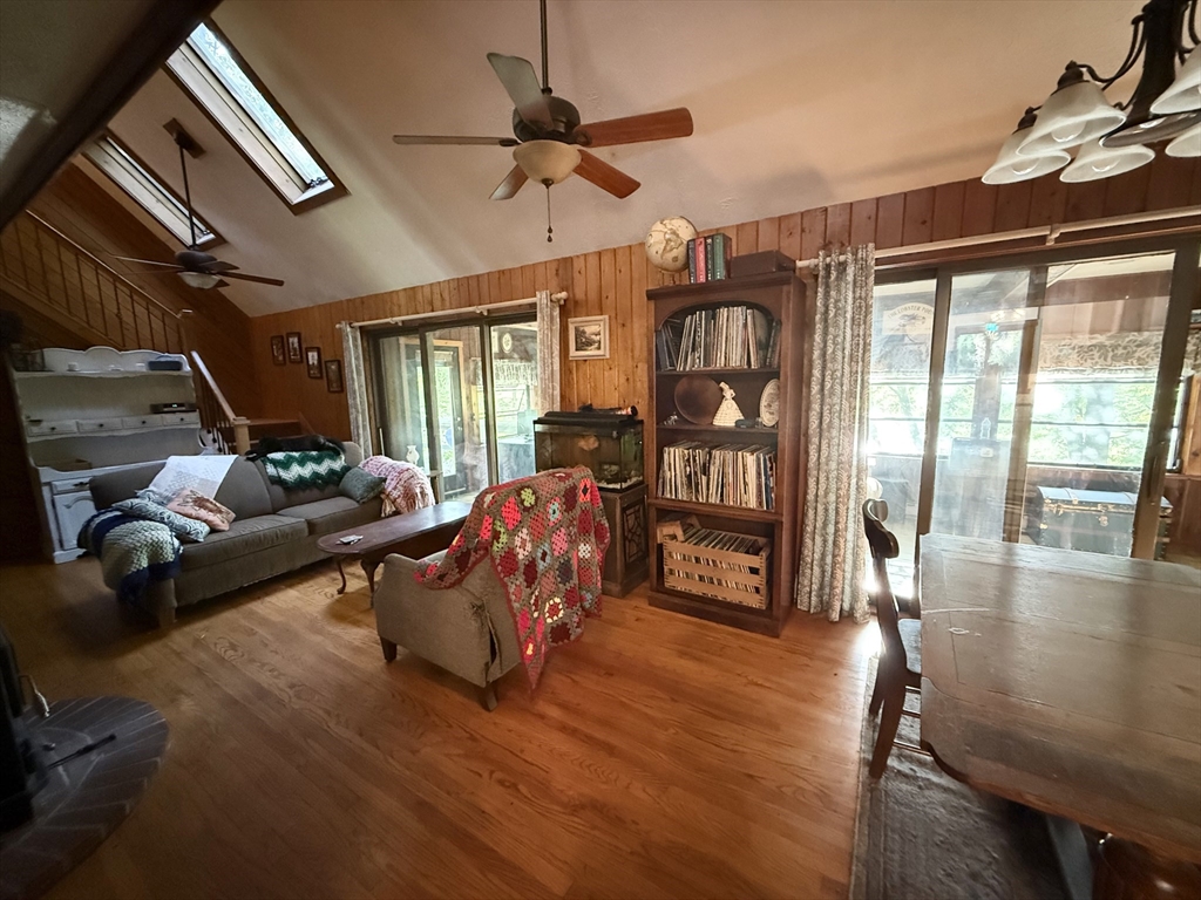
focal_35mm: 14
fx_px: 486
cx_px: 600
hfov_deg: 102.1
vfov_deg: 85.7
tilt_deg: -8.1
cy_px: 450
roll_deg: +1.6
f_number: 2.2
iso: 1250
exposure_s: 1/30
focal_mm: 2.22
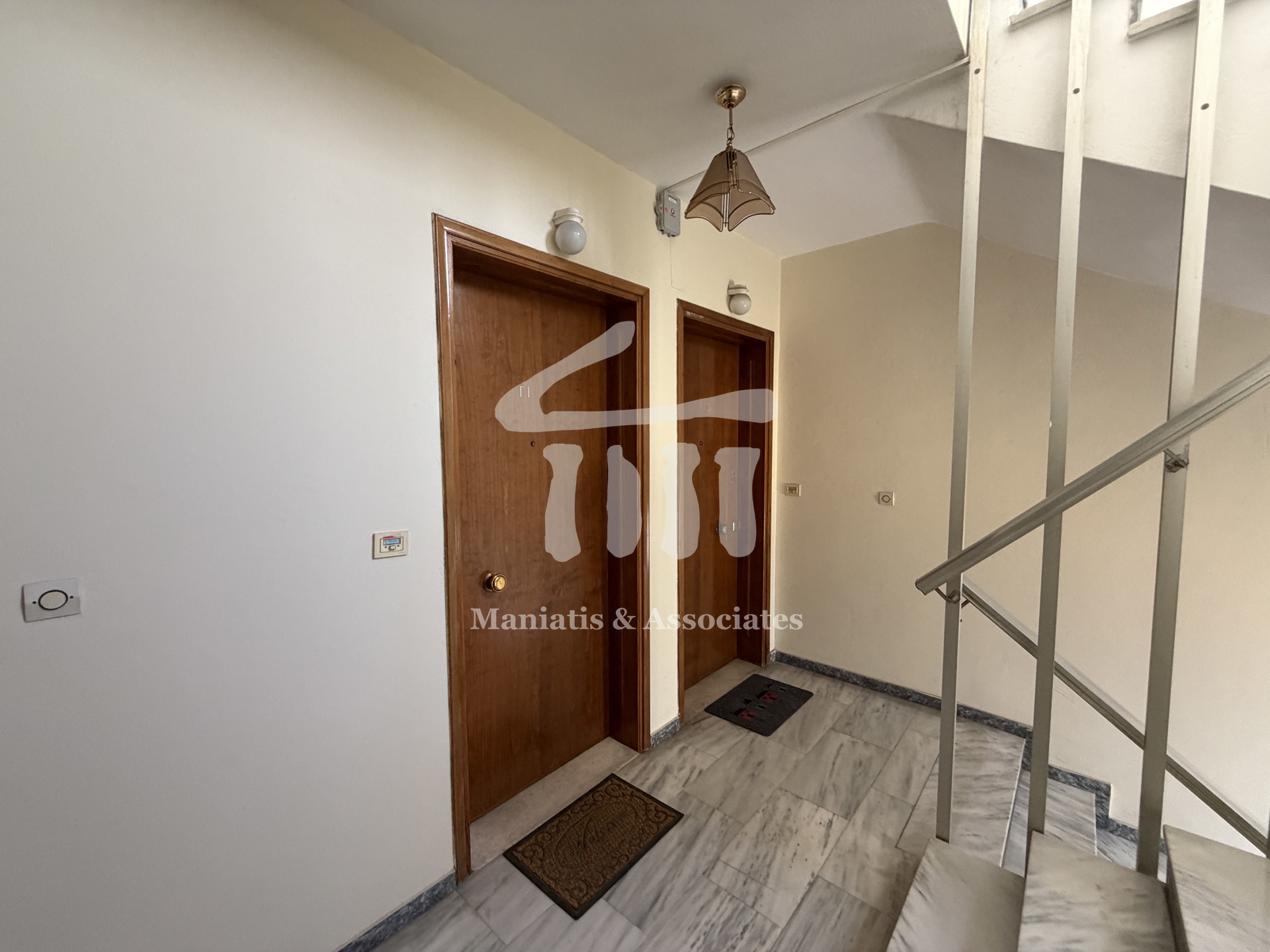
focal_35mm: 14
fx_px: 514
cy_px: 476
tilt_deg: -4.1
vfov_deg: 85.7
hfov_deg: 102.1
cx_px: 635
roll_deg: +0.6
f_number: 2.2
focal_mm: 2.22
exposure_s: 1/50
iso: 320
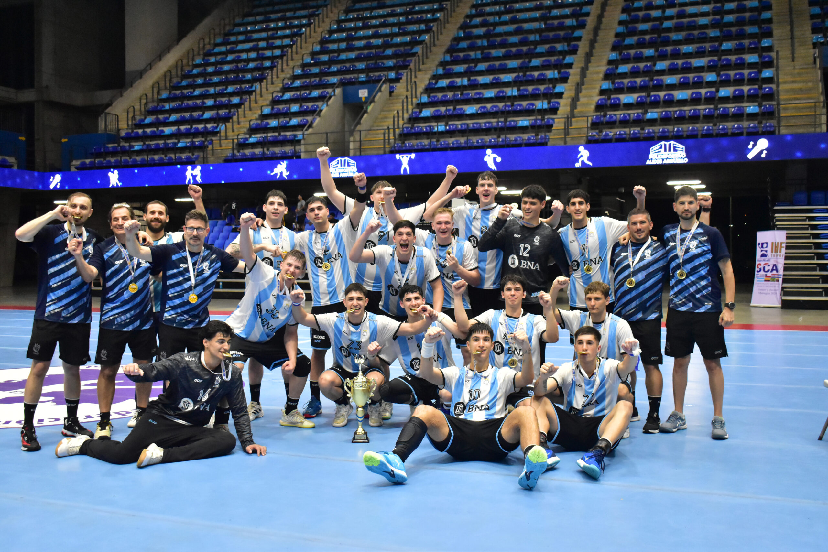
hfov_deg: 53.1
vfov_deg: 36.9
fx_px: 828
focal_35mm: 36
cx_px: 414
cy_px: 276
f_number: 4
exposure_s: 1/800
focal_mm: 24
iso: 3200
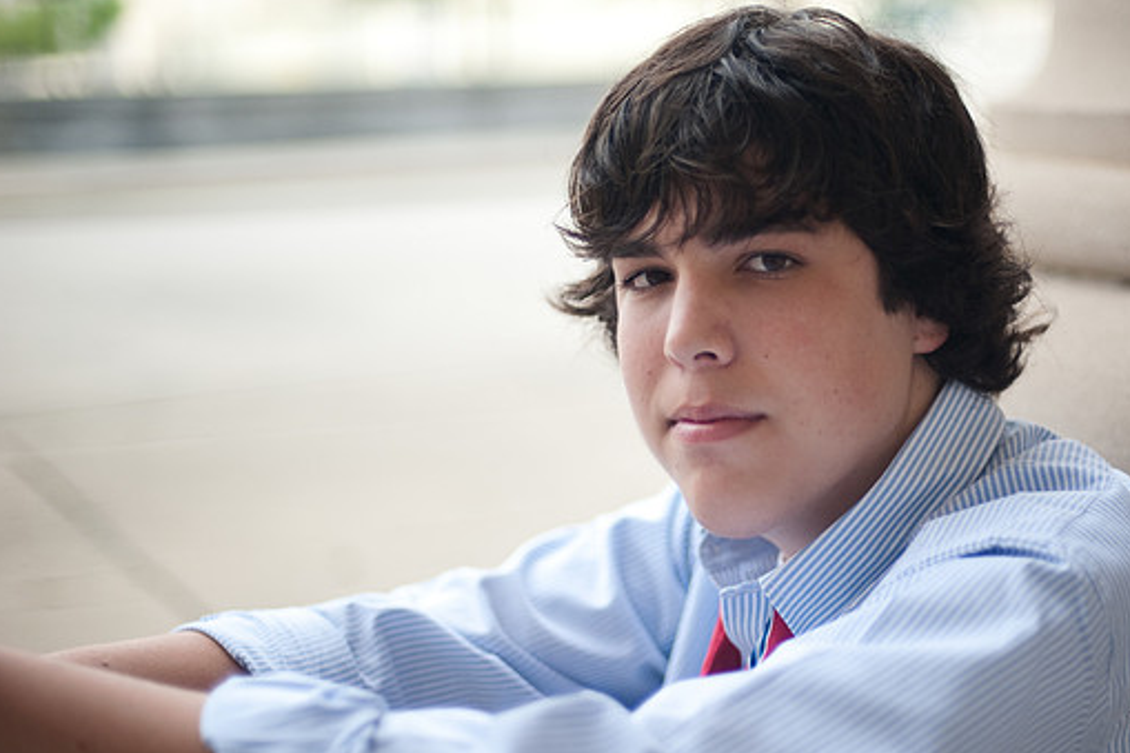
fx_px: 1788
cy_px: 424
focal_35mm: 57
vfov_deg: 23.7
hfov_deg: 35.0
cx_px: 630
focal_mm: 50
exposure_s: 1/1250
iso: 320
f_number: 1.4
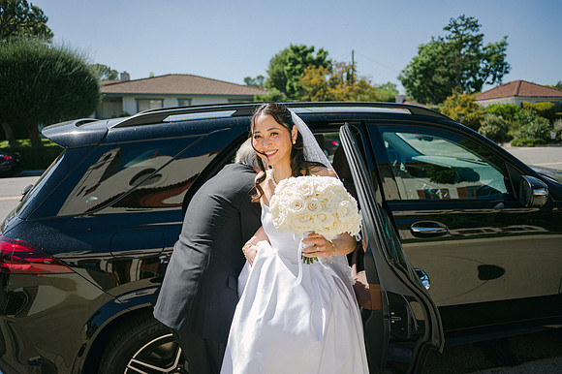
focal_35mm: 28
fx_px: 437
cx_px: 281
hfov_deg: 65.5
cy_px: 187
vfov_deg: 46.4
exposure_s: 1/1000
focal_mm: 28
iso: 100
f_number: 2.8
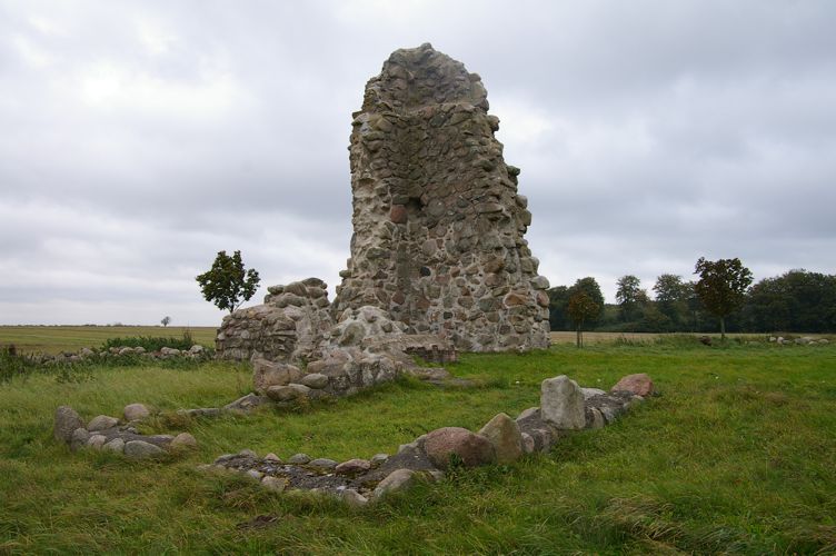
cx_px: 418
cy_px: 278
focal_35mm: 30
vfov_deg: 43.5
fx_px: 696
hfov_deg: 62.0
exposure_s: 1/60
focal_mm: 20
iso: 200
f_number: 8
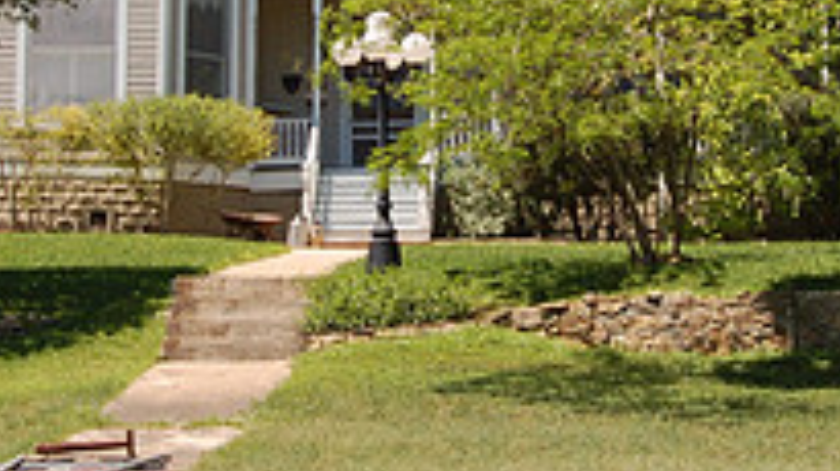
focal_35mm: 155
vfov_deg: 7.7
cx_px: 430
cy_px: -33
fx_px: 3461
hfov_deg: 13.8
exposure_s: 1/320
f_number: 9
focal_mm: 35
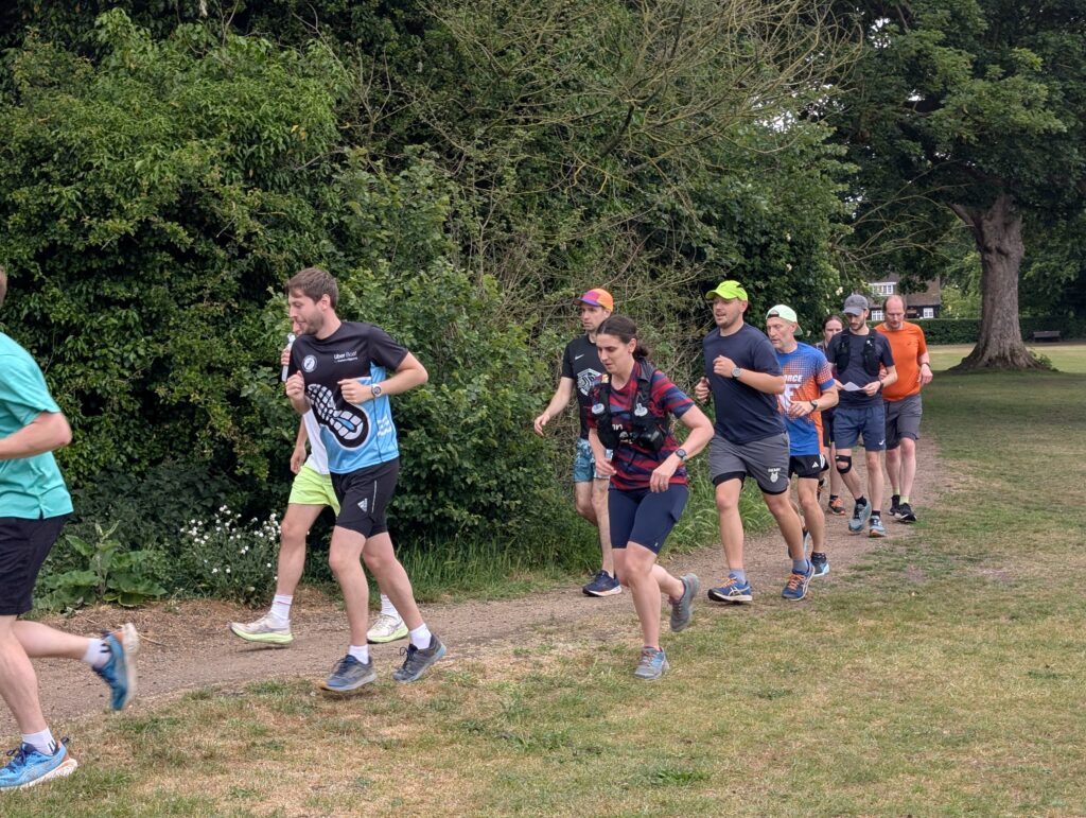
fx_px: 1539
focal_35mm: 49
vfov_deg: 29.7
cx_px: 543
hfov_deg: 38.9
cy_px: 409
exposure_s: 1/253
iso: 20
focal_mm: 6.9
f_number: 1.68
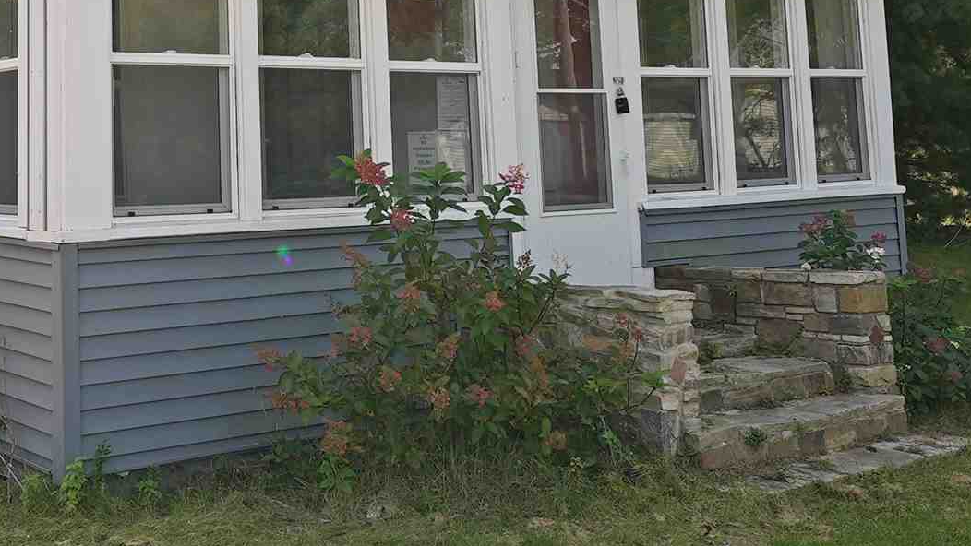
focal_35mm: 53
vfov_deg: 21.8
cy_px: -11
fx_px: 1363
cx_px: 139
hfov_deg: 37.2
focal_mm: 17.3
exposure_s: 1/320
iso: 80
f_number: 5.6
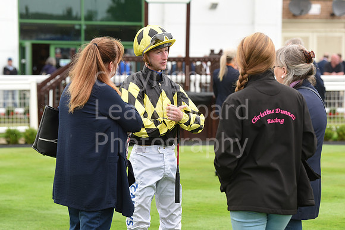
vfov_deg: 10.2
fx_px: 1294
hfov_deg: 15.2
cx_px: 172
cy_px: 115
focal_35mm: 135
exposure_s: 1/500
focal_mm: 135
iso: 800
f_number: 5.6
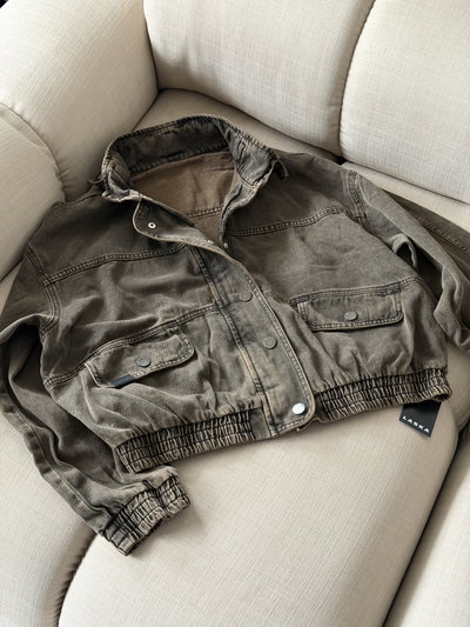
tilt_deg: -53.8
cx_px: 235
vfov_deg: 39.6
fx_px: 869
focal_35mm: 48
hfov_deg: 30.3
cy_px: 314
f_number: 1.78
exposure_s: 1/40
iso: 400
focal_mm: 6.76
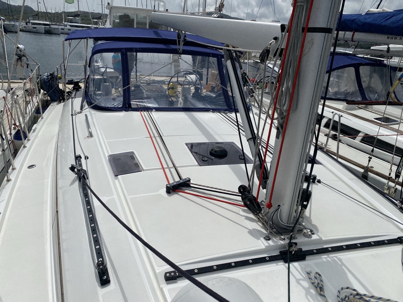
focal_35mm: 26
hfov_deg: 67.3
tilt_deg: -20.1
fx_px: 303
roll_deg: -4.1
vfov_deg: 53.1
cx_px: 202
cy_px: 151
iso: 32
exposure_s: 1/9615
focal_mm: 4.25
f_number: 1.8
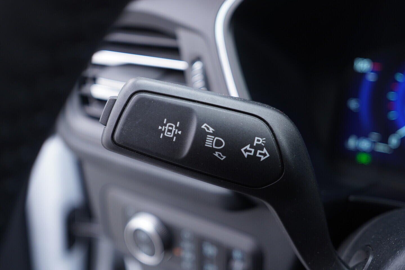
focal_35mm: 36
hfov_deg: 53.1
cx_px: 202
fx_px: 405
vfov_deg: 36.9
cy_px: 135
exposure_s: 1/40
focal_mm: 24
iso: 250
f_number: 2.8
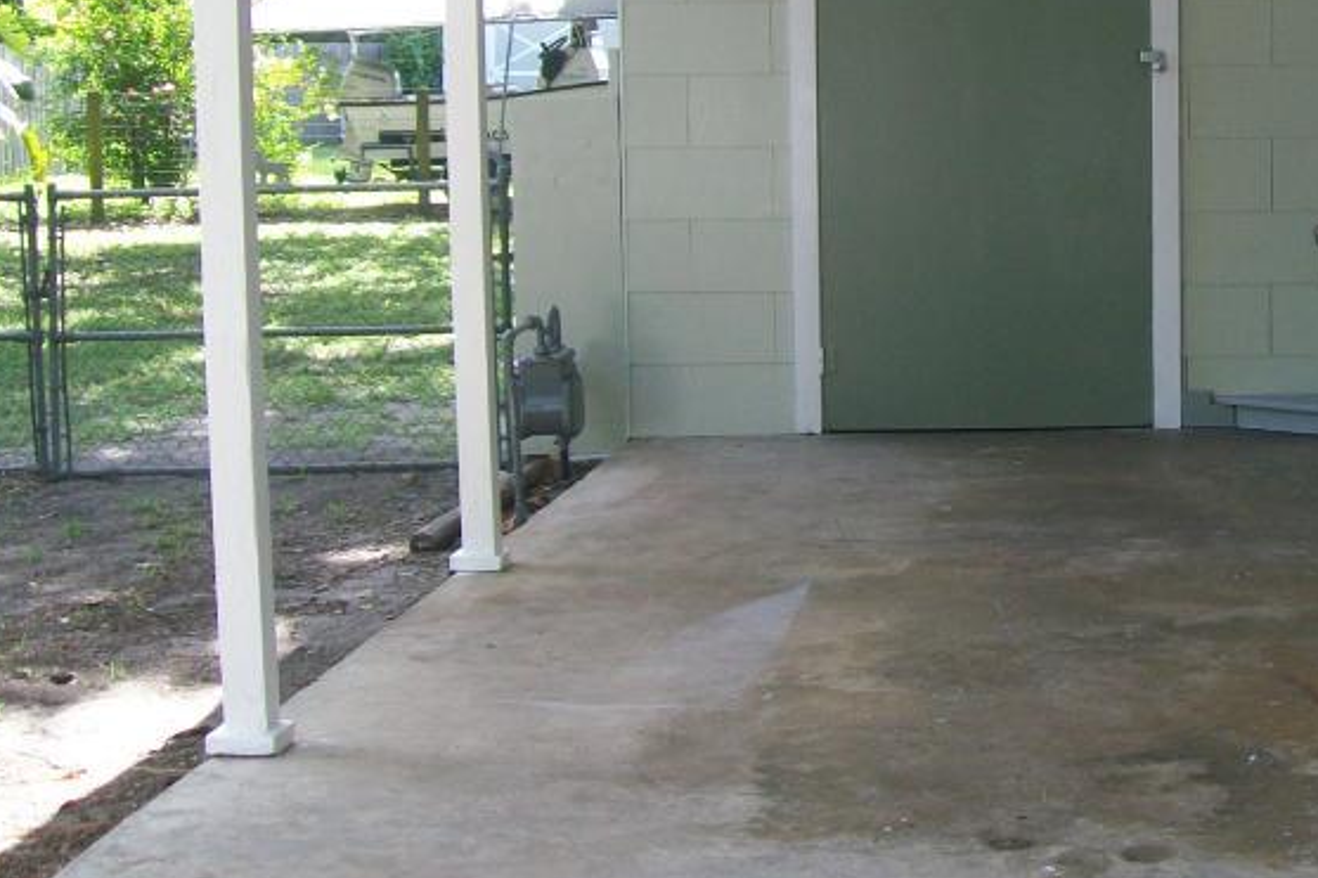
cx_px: 1103
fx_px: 2379
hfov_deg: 30.0
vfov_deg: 20.6
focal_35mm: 65
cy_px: 159
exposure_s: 1/100
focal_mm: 6.1
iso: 64
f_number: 2.7
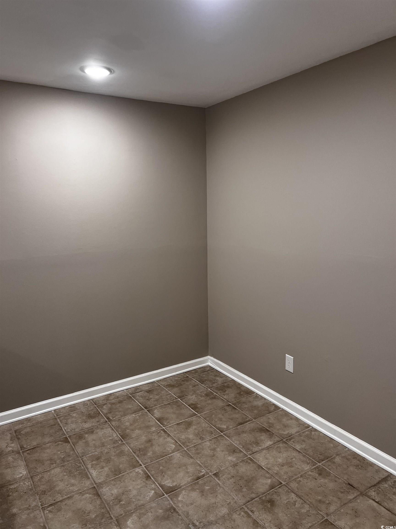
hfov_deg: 53.1
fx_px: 397
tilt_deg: -8.5
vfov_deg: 67.3
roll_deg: +2.0
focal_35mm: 26
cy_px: 264
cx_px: 198
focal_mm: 5.7
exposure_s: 1/60
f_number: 1.5
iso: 80
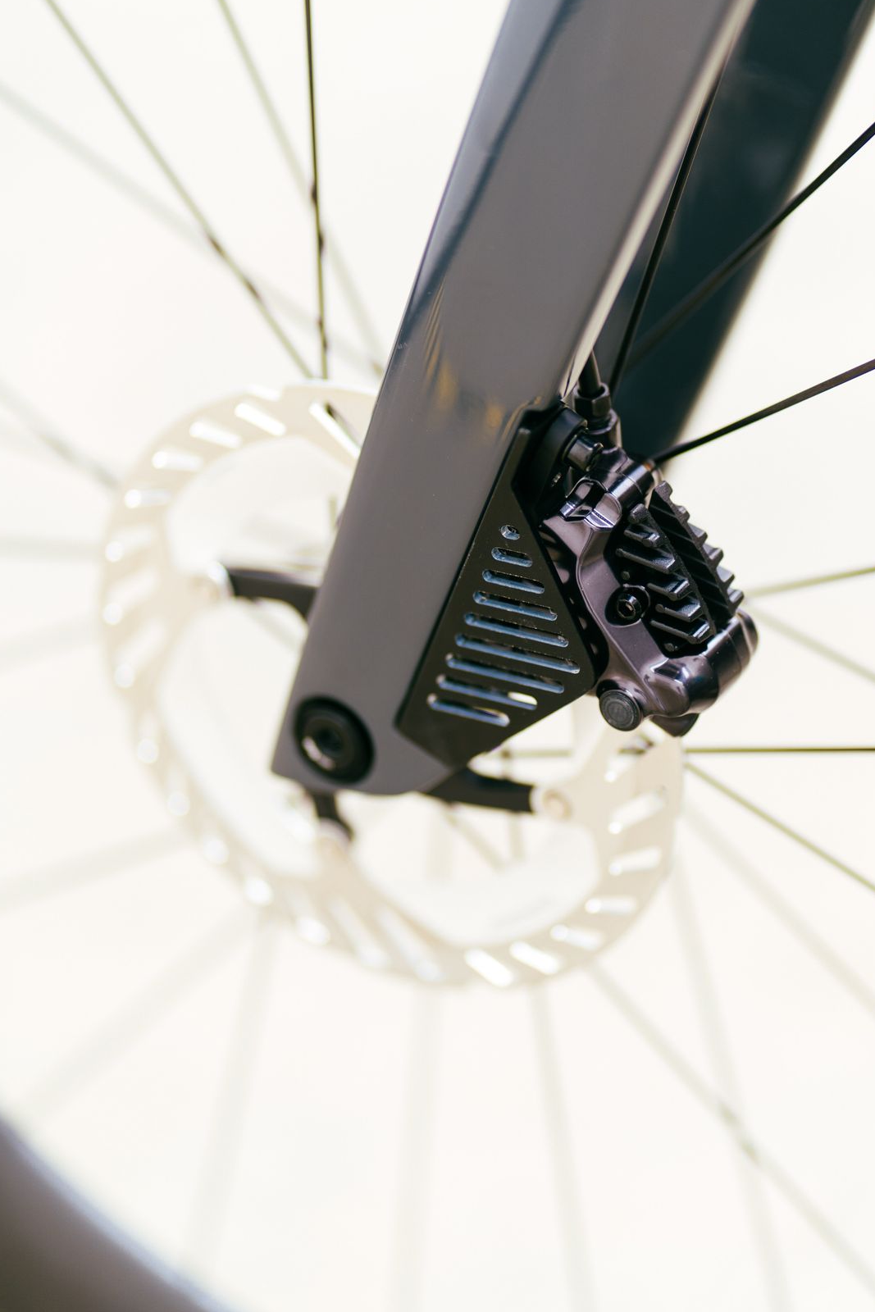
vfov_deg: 20.0
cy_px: 605
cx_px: 518
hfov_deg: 13.4
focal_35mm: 102
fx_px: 3718
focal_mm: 85
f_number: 1.8
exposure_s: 1/100
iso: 100
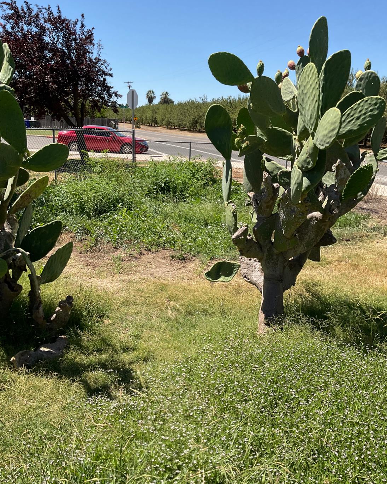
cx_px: 193
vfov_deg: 57.2
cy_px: 233
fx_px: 444
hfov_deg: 47.1
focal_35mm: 31
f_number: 1.8
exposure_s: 1/1490
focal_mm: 3
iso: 16
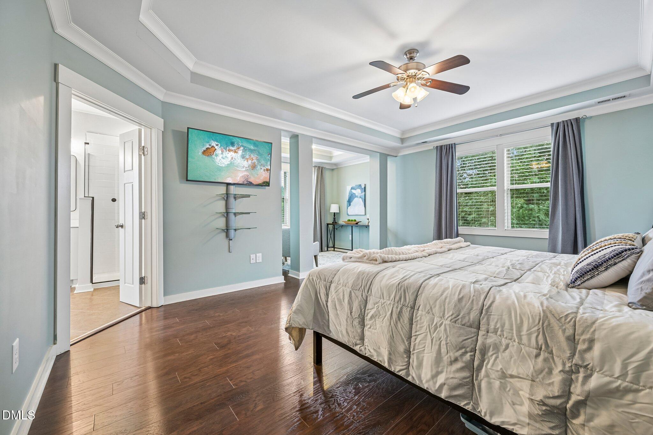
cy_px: 218
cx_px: 326
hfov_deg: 104.3
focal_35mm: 14
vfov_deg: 81.2
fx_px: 254
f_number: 8
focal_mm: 14
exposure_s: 1/5
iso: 400
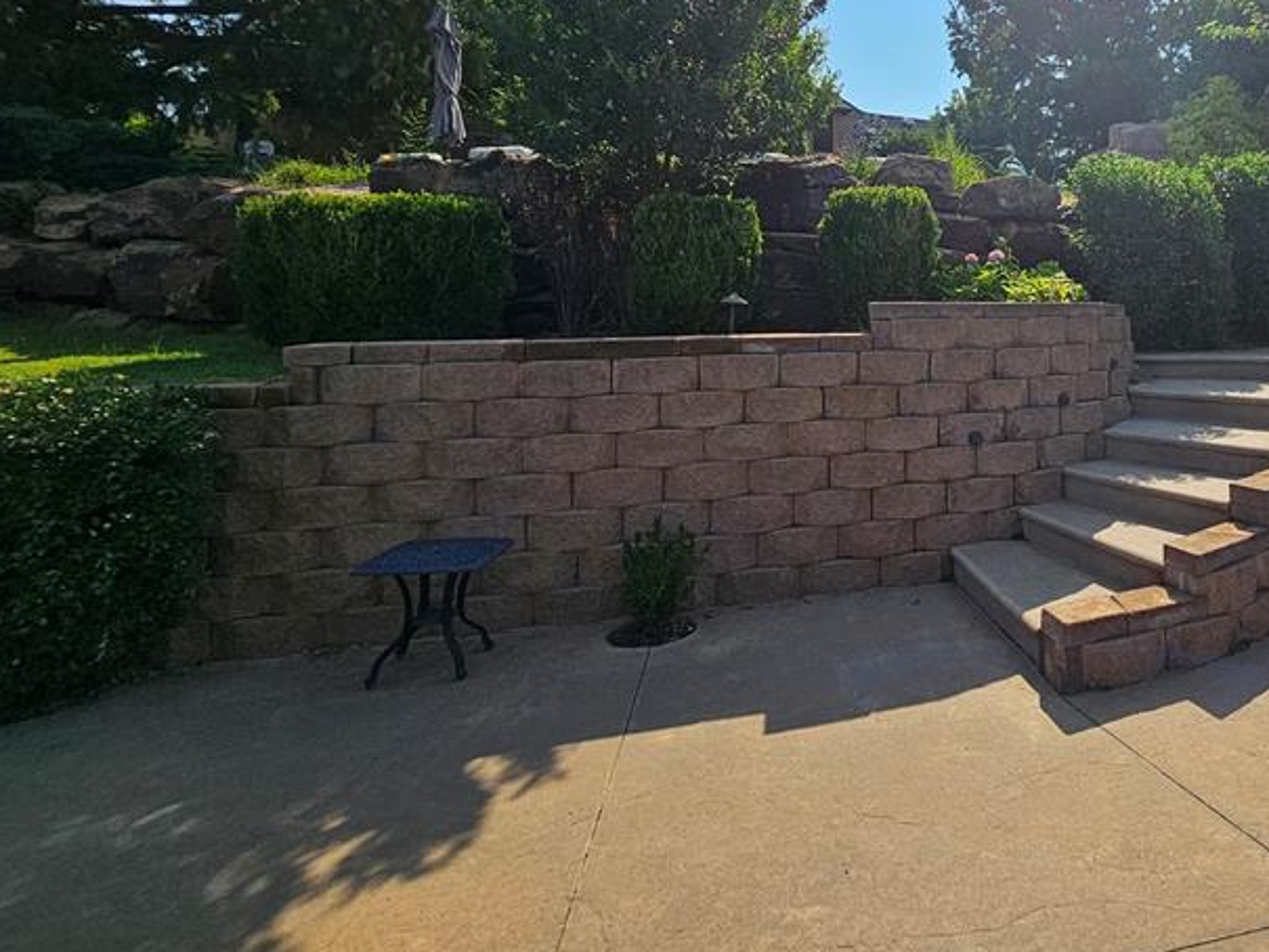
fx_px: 807
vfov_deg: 58.4
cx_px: 1055
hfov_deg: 67.5
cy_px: 254
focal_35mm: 22
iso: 50
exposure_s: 1/3134
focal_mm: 2.2
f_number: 2.2
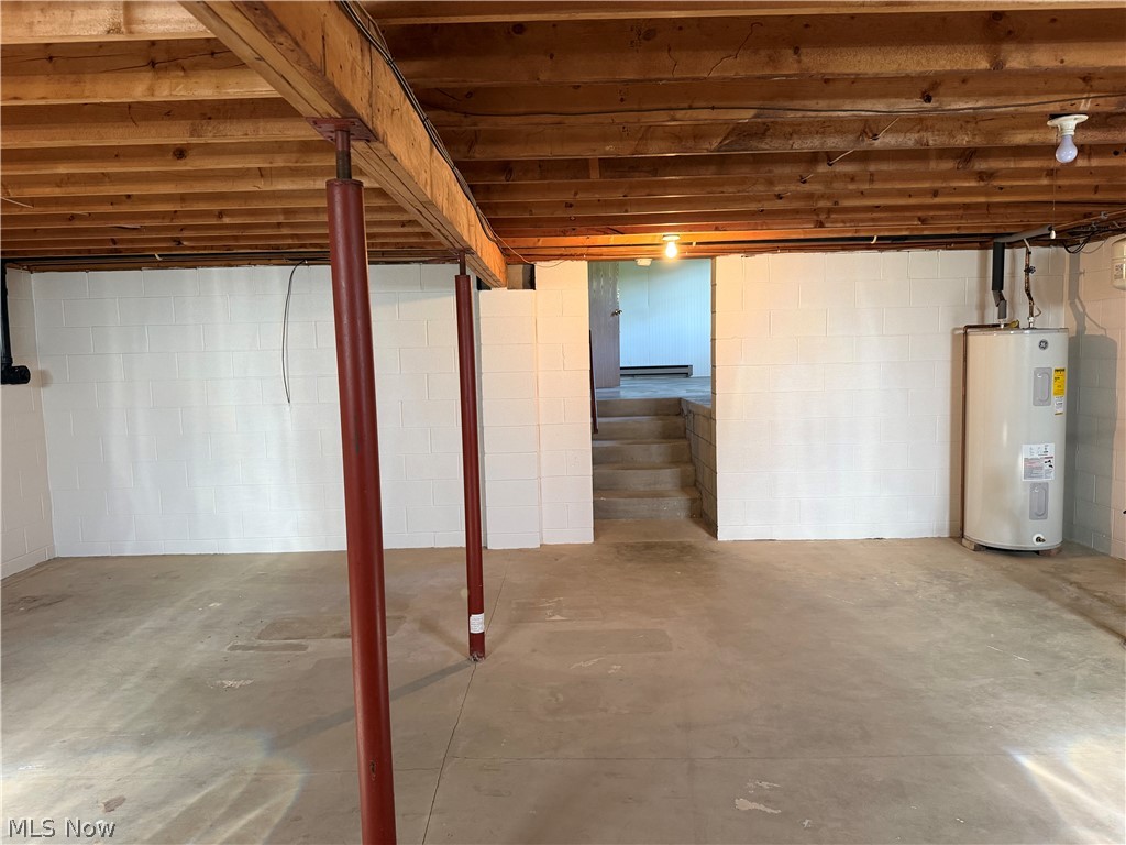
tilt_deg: -5.9
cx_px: 563
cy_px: 422
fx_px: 781
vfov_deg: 56.8
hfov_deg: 71.6
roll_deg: +1.5
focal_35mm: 24
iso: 320
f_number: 1.78
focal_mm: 6.76
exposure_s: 1/60
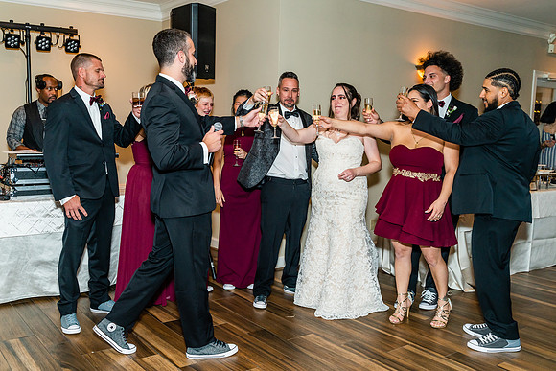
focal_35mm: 34
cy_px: 183
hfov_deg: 55.3
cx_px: 244
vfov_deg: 38.7
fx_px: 529
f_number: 4.5
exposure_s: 1/80
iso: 800
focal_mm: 28
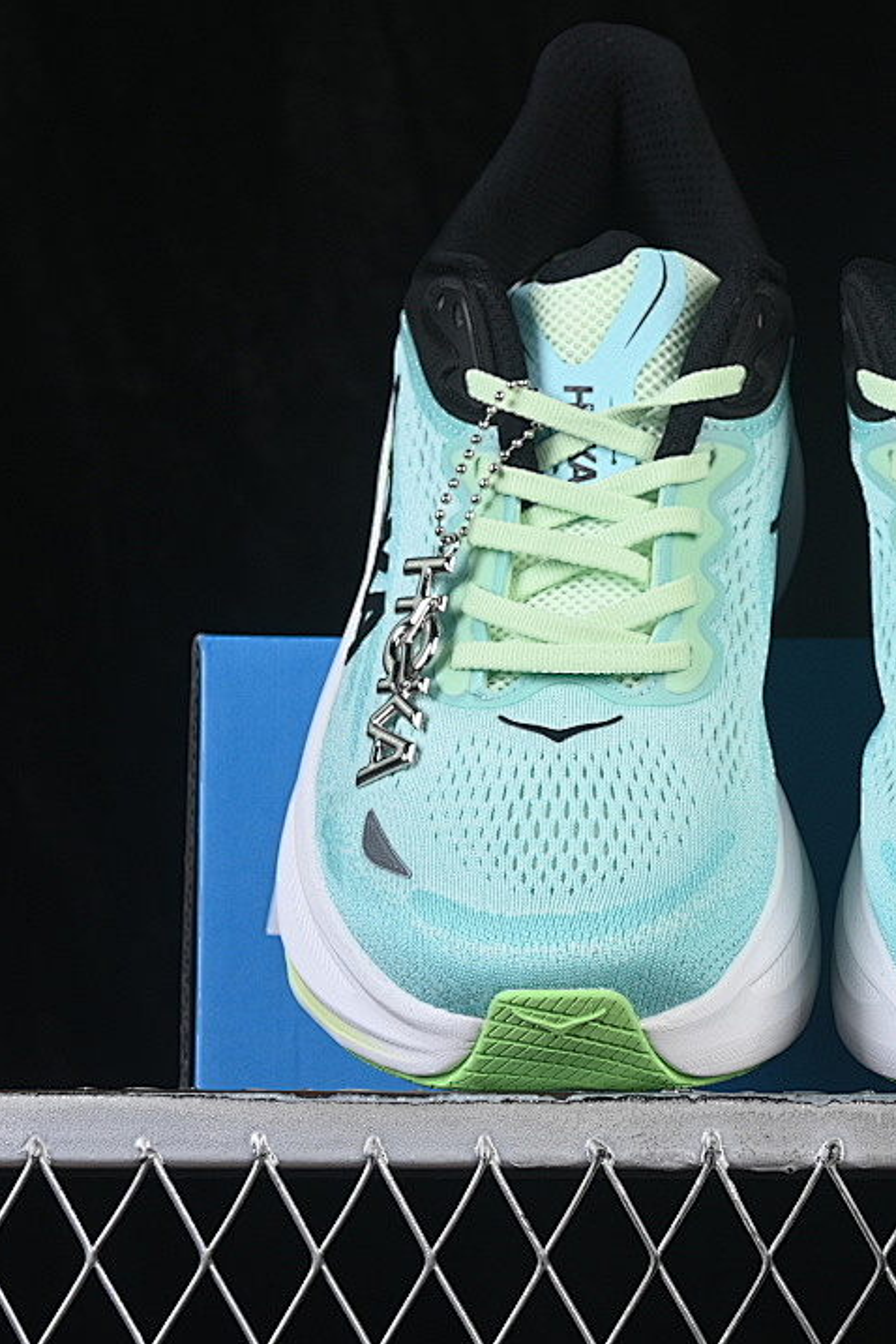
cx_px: 844
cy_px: 673
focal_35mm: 113
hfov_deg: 12.0
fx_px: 4218
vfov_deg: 18.1
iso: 160
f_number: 8
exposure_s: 1/80
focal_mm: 50
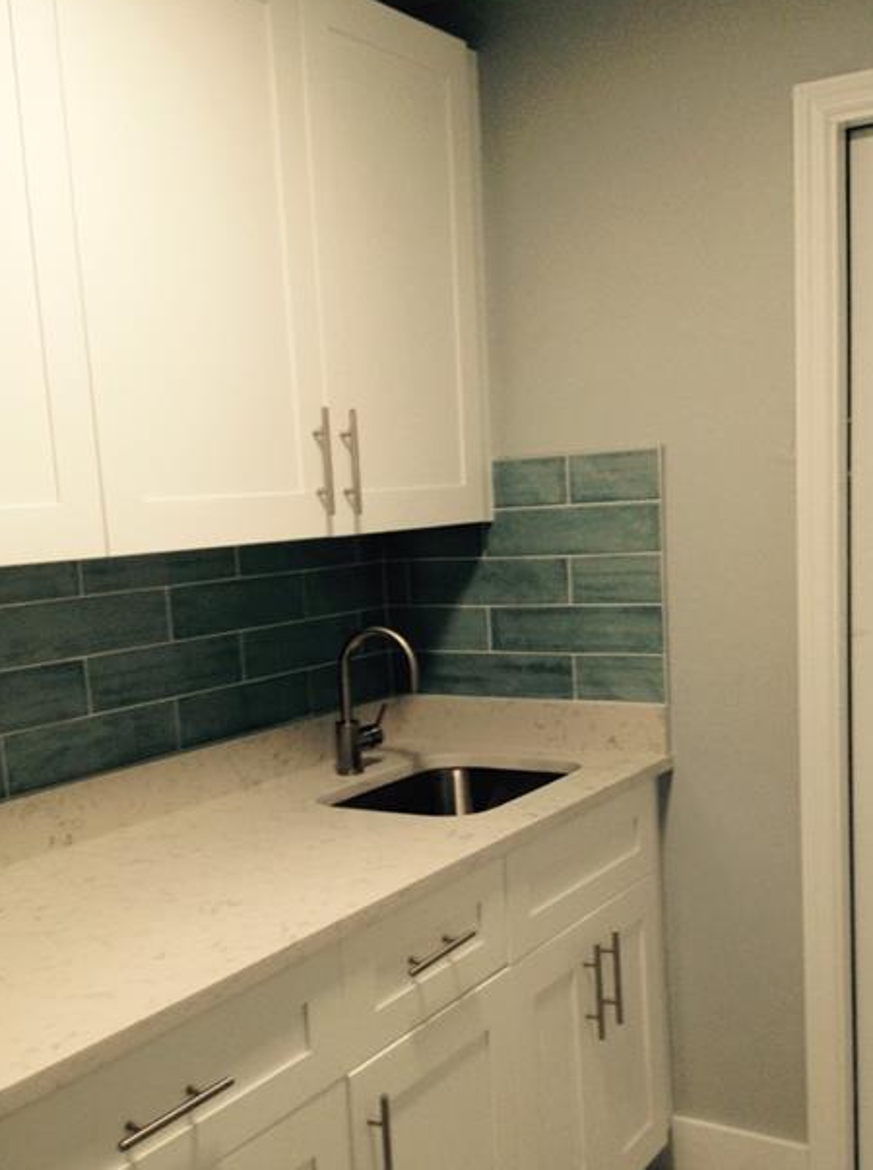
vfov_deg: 44.7
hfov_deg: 34.2
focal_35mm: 42
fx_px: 1417
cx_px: 395
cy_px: 689
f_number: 2.4
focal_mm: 3.3
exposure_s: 1/25
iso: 32
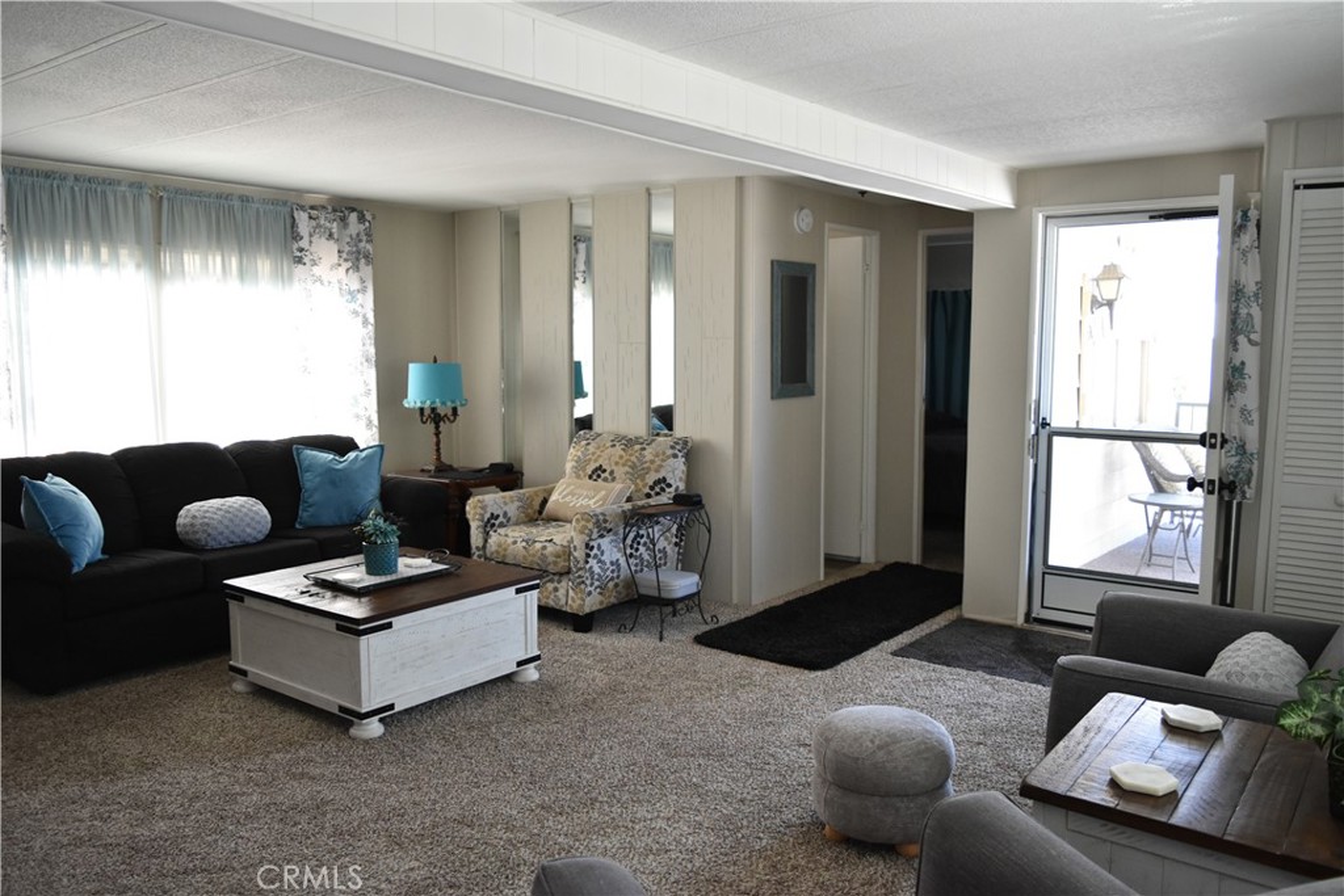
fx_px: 1008
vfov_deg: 47.9
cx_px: 672
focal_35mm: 27
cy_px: 448
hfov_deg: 67.4
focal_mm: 18
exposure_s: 1/100
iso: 1250
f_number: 3.5
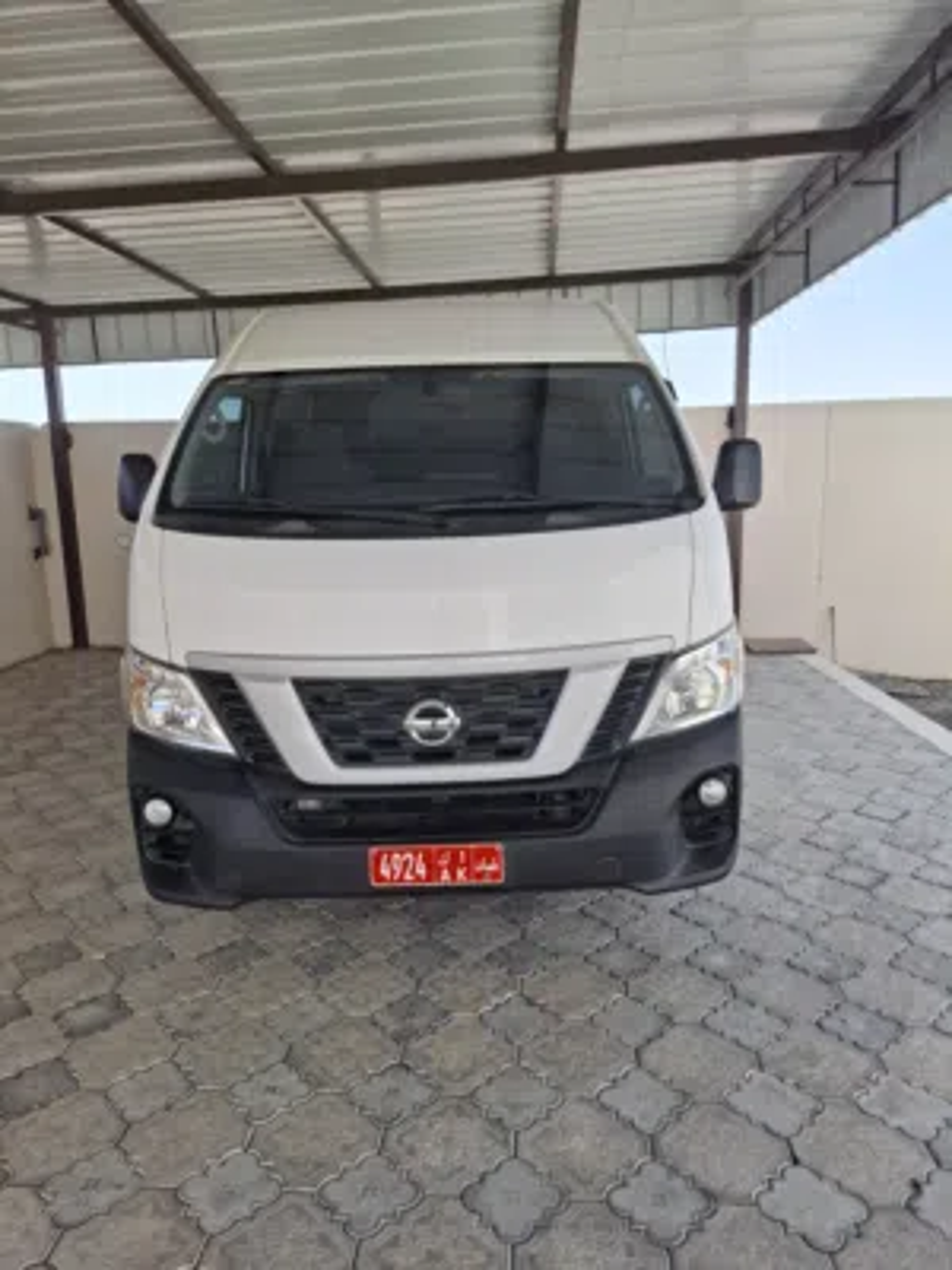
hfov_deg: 58.9
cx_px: 476
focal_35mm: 23
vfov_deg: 73.9
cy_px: 635
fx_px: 843
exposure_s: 1/697
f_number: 1.8
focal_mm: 5.54
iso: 50
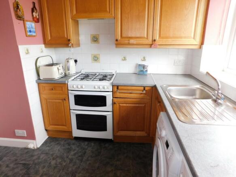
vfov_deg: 58.9
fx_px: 157
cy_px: 88
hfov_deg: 73.9
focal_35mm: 23
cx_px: 118
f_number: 3
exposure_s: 1/50
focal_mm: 4
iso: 125
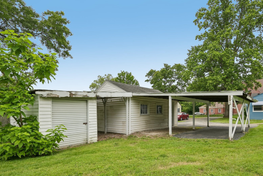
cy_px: 111
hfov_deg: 80.8
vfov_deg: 58.7
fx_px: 153
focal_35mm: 21
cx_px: 149
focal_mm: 16
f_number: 8
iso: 100
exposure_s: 1/250
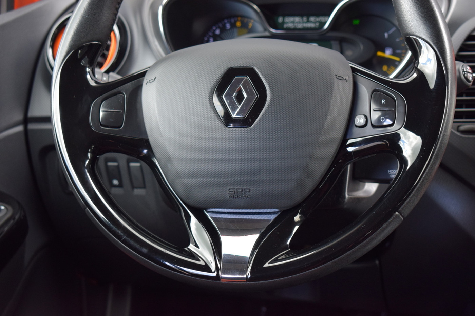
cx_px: 238
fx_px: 989
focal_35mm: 75
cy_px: 158
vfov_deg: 18.2
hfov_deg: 27.0
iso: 800
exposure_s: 1/60
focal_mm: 50
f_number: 5.6
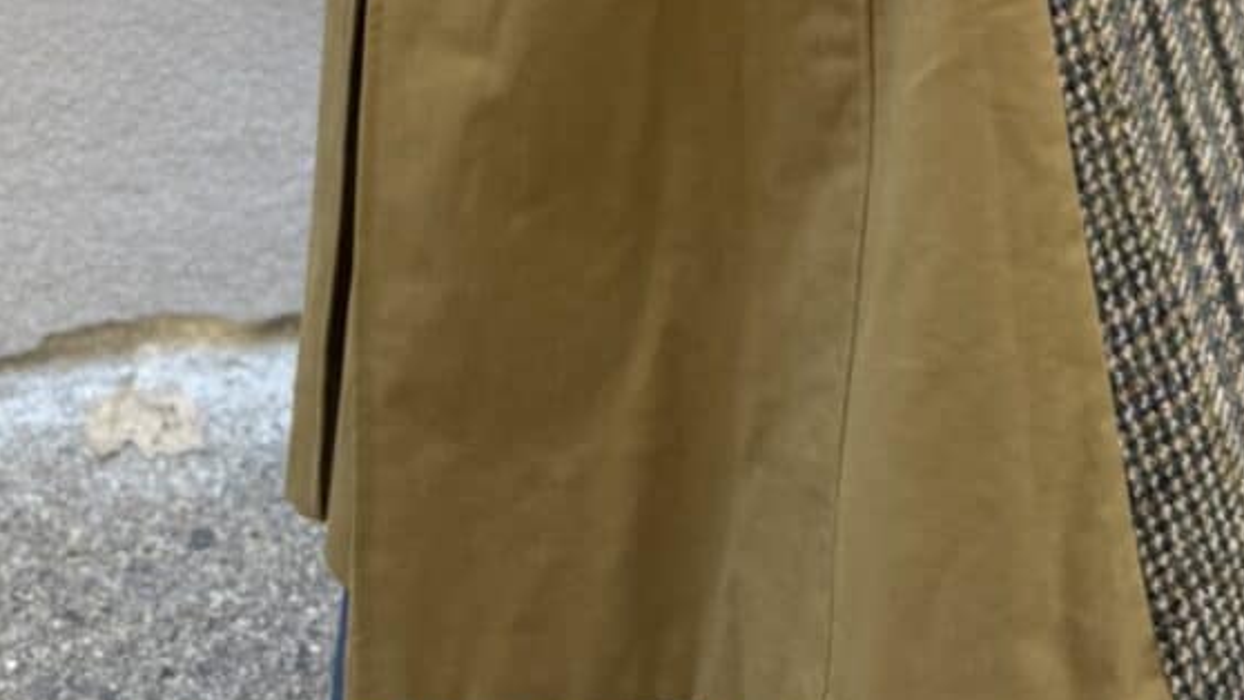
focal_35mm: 72
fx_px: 2375
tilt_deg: -7.6
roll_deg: -0.4
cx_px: 780
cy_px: -519
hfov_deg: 29.2
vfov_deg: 14.8
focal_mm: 6.76
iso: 64
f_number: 1.78
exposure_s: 1/121
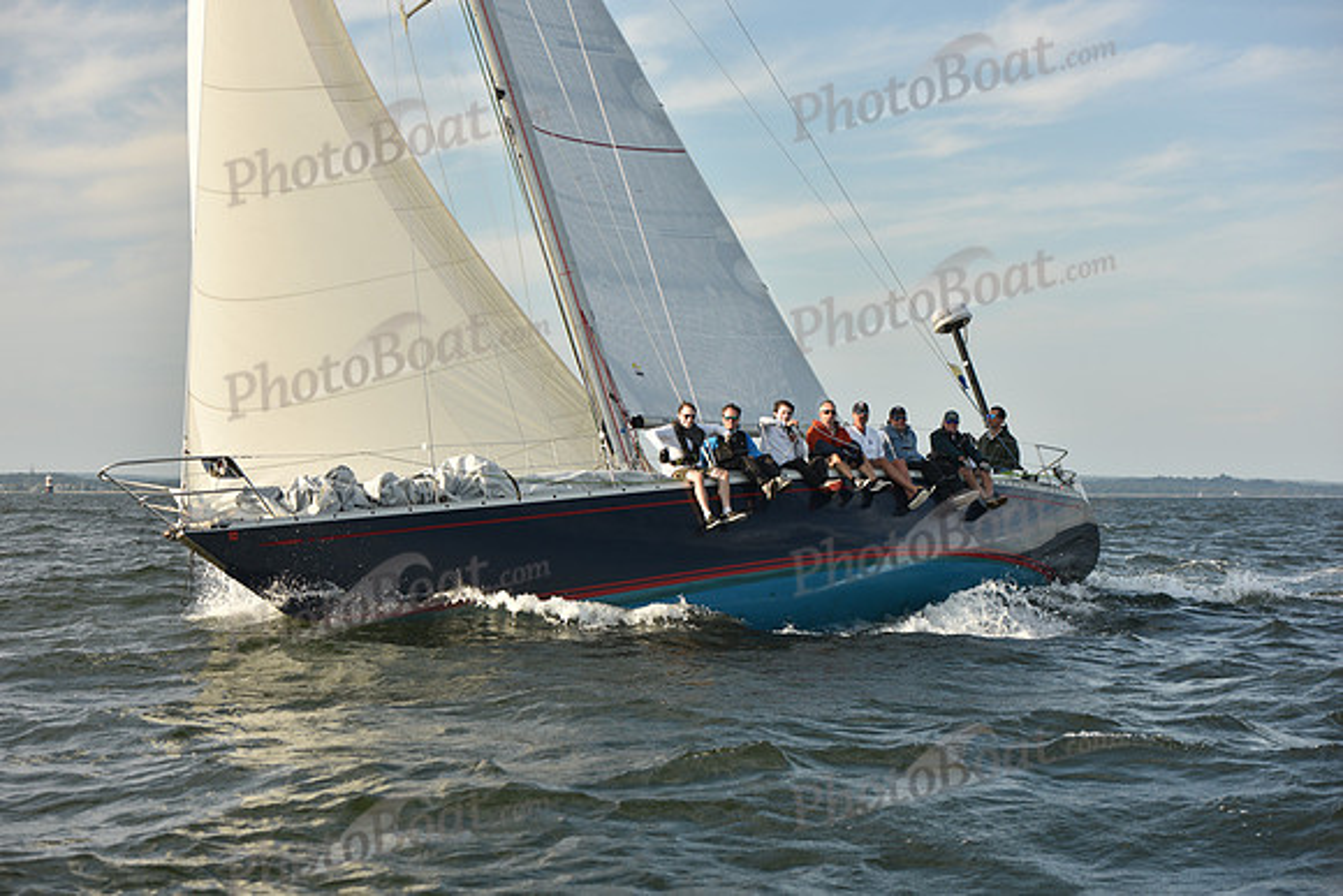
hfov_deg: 28.8
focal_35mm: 70
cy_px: 448
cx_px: 672
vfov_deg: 19.5
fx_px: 2612
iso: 250
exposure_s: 1/1000
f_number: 5.6
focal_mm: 70
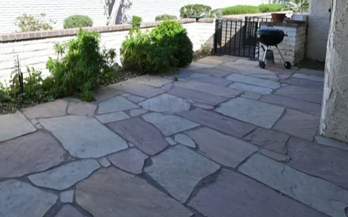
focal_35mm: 28
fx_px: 265
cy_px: 12
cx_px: 49
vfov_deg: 40.3
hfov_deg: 58.8
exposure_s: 1/60
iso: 100
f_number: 11
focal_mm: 14
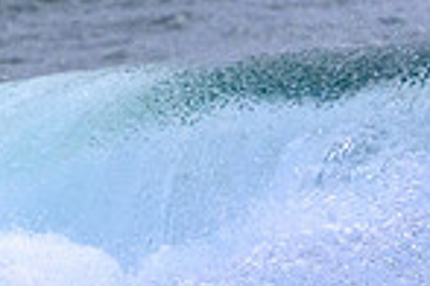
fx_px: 37598
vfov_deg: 0.4
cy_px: 121
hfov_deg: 0.7
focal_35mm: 3148
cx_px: 842
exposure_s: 1/1600
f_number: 11
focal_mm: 800
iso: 2500
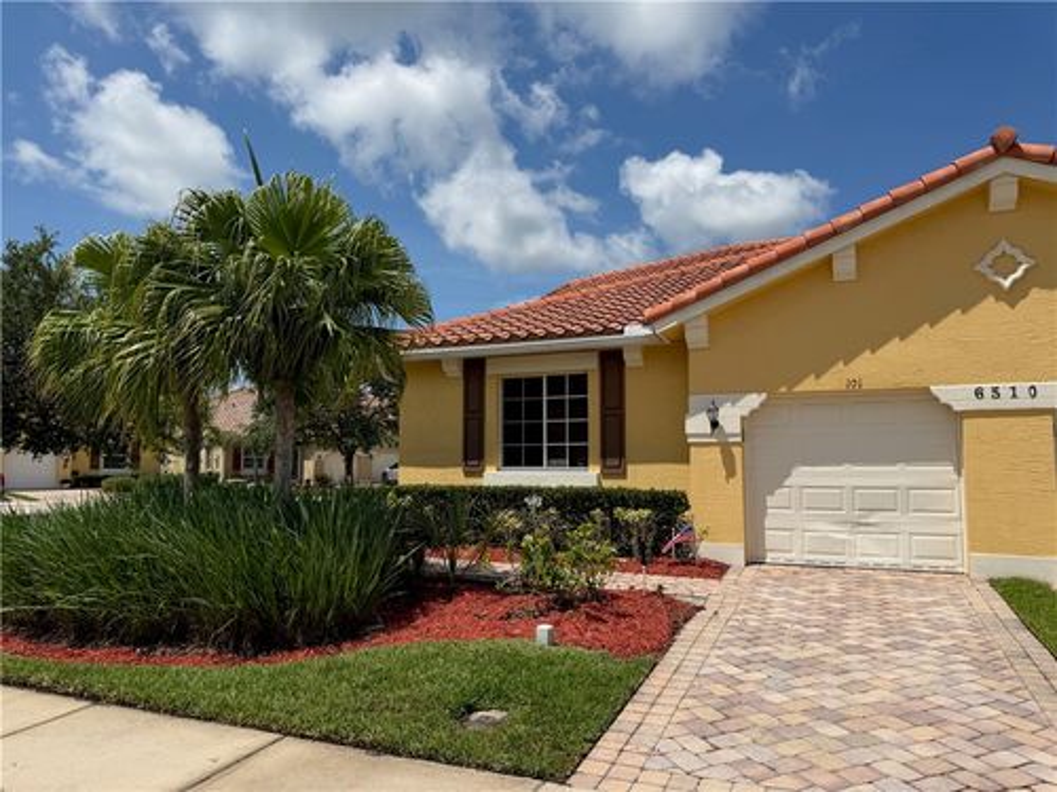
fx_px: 733
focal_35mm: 24
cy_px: 396
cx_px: 528
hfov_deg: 71.6
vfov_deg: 56.8
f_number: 1.78
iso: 80
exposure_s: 1/8130
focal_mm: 6.76
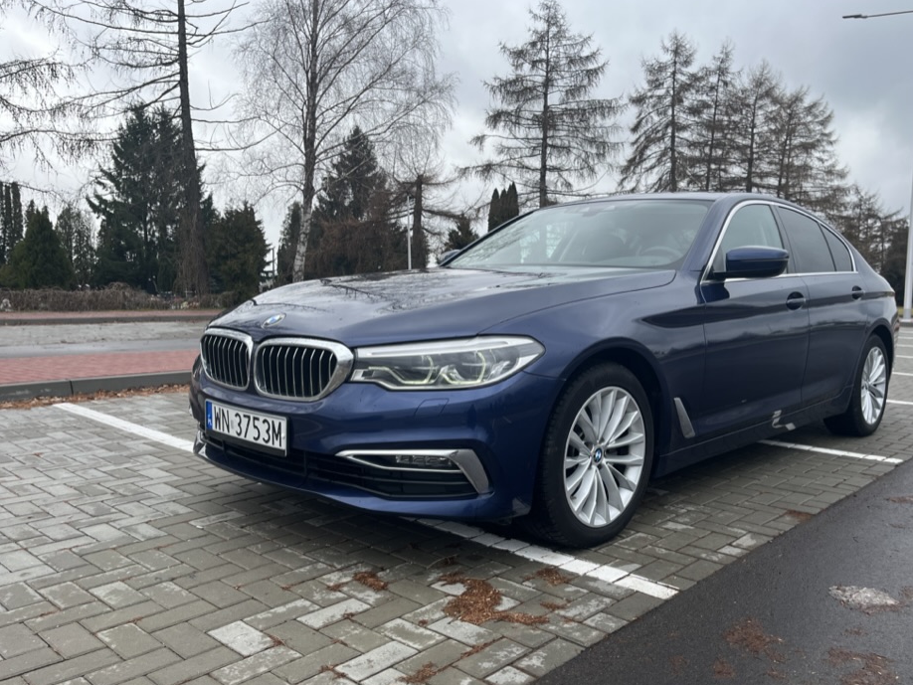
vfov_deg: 48.2
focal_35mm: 29
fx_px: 765
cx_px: 508
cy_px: 373
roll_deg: -1.1
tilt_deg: -5.7
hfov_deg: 61.5
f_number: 1.6
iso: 50
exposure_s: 1/983
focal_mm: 5.1
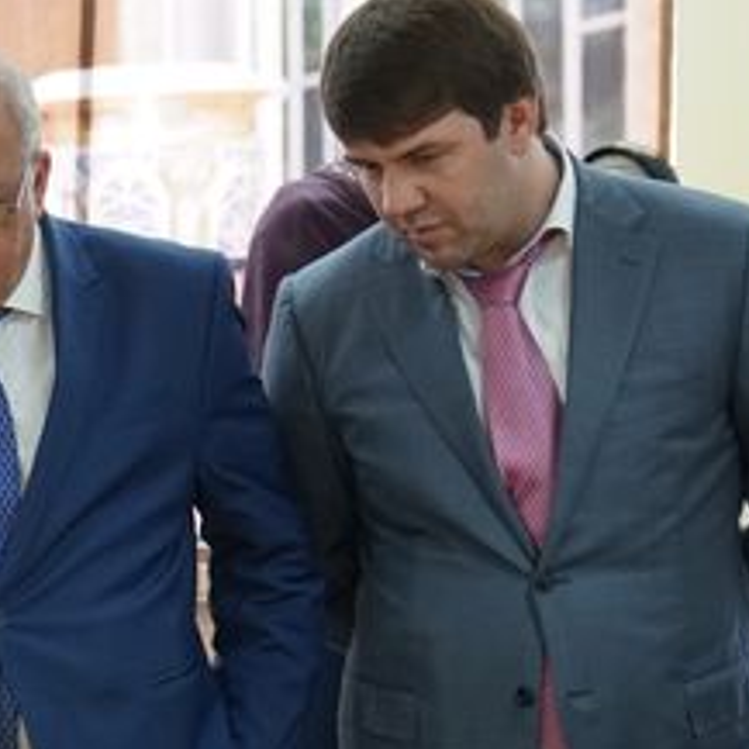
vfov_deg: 12.8
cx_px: -200
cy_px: 471
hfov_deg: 12.4
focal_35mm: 137
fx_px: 3343
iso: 1000
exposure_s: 1/50
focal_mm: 29
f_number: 4
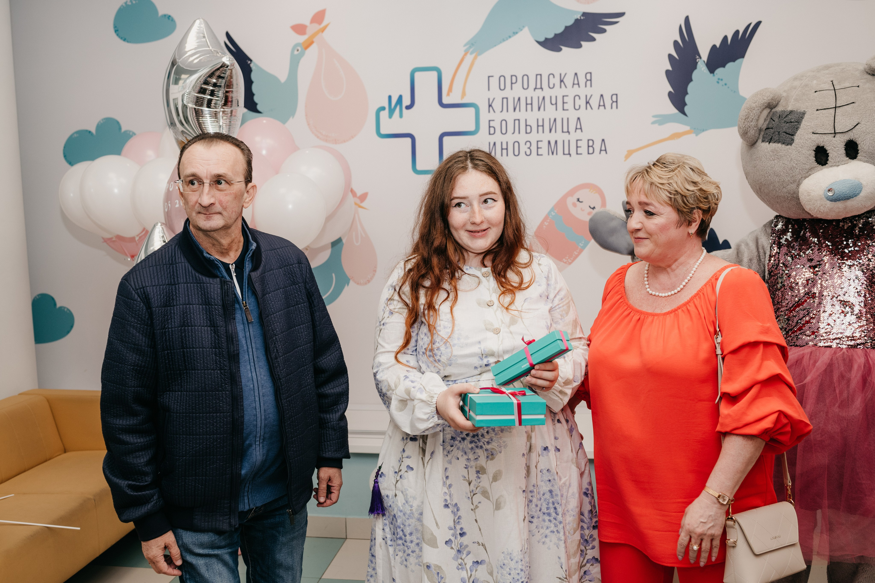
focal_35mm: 35
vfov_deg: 37.9
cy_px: 292
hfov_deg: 54.4
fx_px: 851
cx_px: 438
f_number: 4.5
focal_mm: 35
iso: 320
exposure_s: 1/160
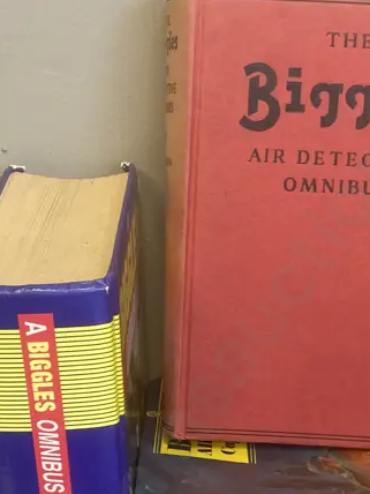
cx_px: 201
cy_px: 409
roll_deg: -1.1
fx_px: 955
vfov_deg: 28.2
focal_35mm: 67
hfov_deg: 21.9
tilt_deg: -27.5
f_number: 1.8
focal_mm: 3.99
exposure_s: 1/50
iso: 100
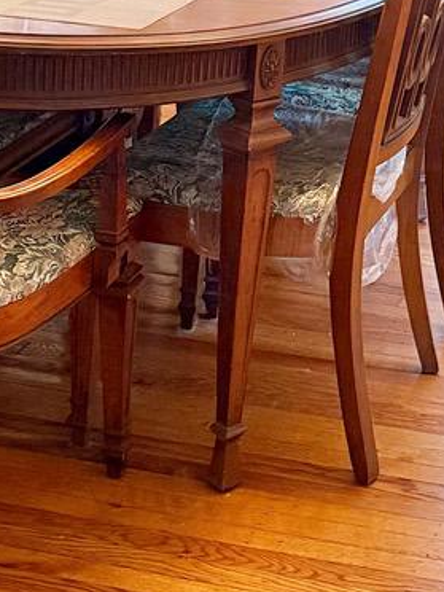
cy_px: -177
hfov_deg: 14.6
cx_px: 503
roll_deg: -2.7
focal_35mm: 99
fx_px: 1693
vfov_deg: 18.5
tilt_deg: -7.0
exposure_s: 1/60
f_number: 1.78
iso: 640
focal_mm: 6.76
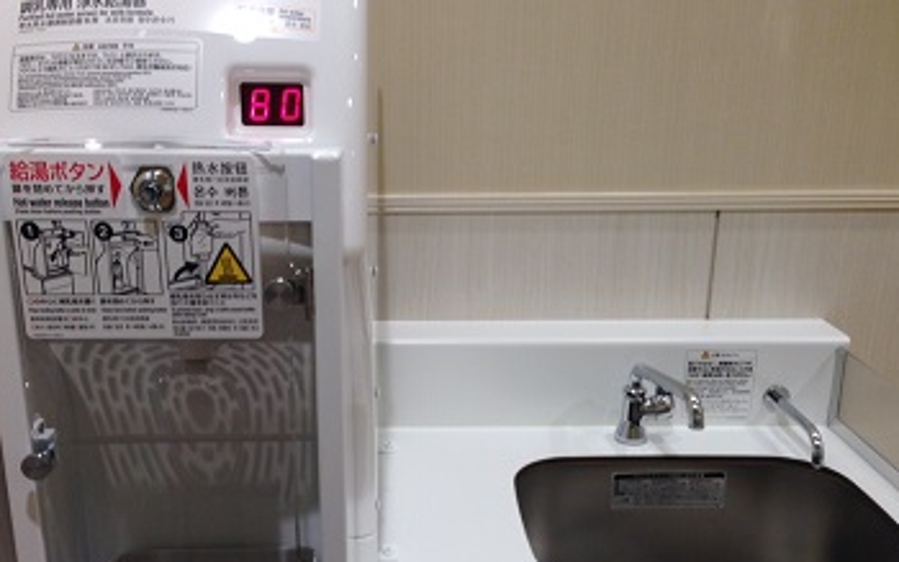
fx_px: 980
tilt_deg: -15.6
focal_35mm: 40
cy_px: 344
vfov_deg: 31.9
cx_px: 419
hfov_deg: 49.2
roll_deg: +0.0
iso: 64
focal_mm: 4.12
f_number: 2.4
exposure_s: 1/60
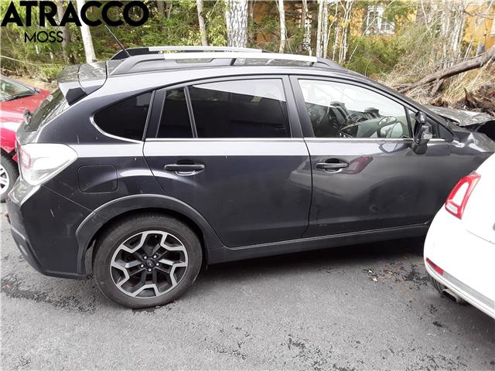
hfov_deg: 63.4
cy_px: 186
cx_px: 248
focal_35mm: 28
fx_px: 400
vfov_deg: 49.7
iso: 64
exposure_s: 1/100
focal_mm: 2.91
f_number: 1.9
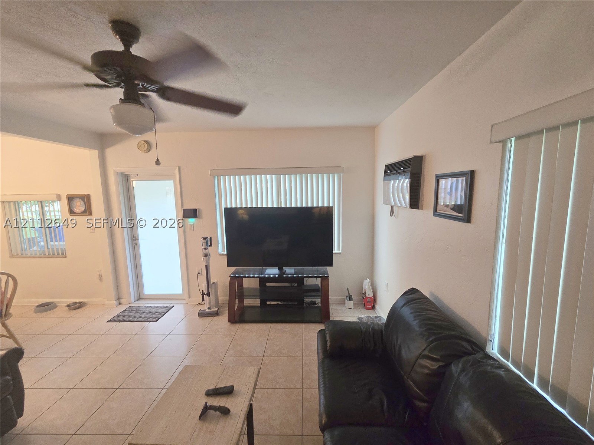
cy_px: 222
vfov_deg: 89.9
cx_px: 297
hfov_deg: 106.2
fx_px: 223
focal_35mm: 13
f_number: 2.2
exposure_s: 1/60
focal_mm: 2.2
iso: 320
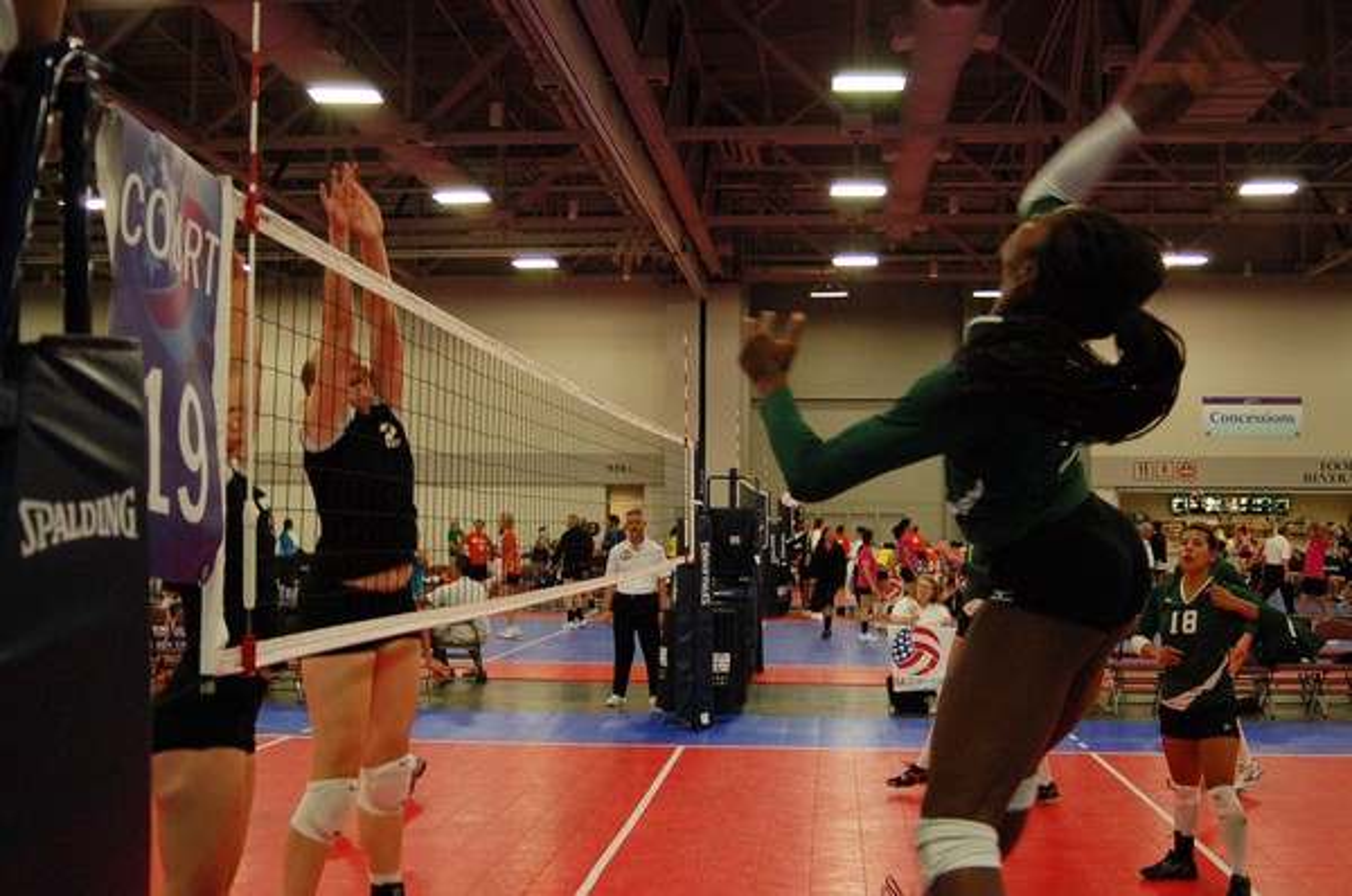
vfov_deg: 31.8
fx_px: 1575
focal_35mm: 42
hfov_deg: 46.5
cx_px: 676
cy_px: 448
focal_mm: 28
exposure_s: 1/250
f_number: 3.3
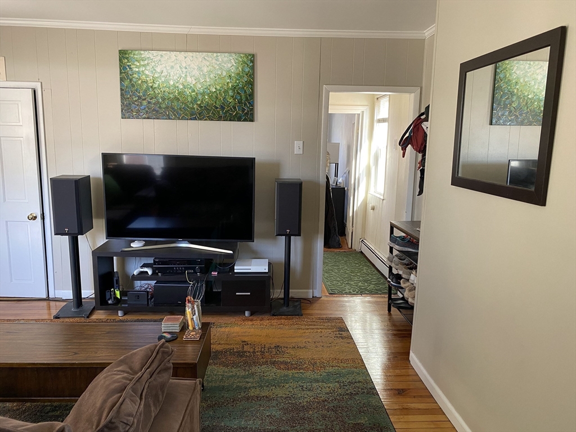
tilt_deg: -9.8
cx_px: 288
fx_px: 433
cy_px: 216
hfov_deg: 67.3
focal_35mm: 26
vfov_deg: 53.1
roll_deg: -1.1
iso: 125
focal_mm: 4.25
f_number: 1.8
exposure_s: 1/91
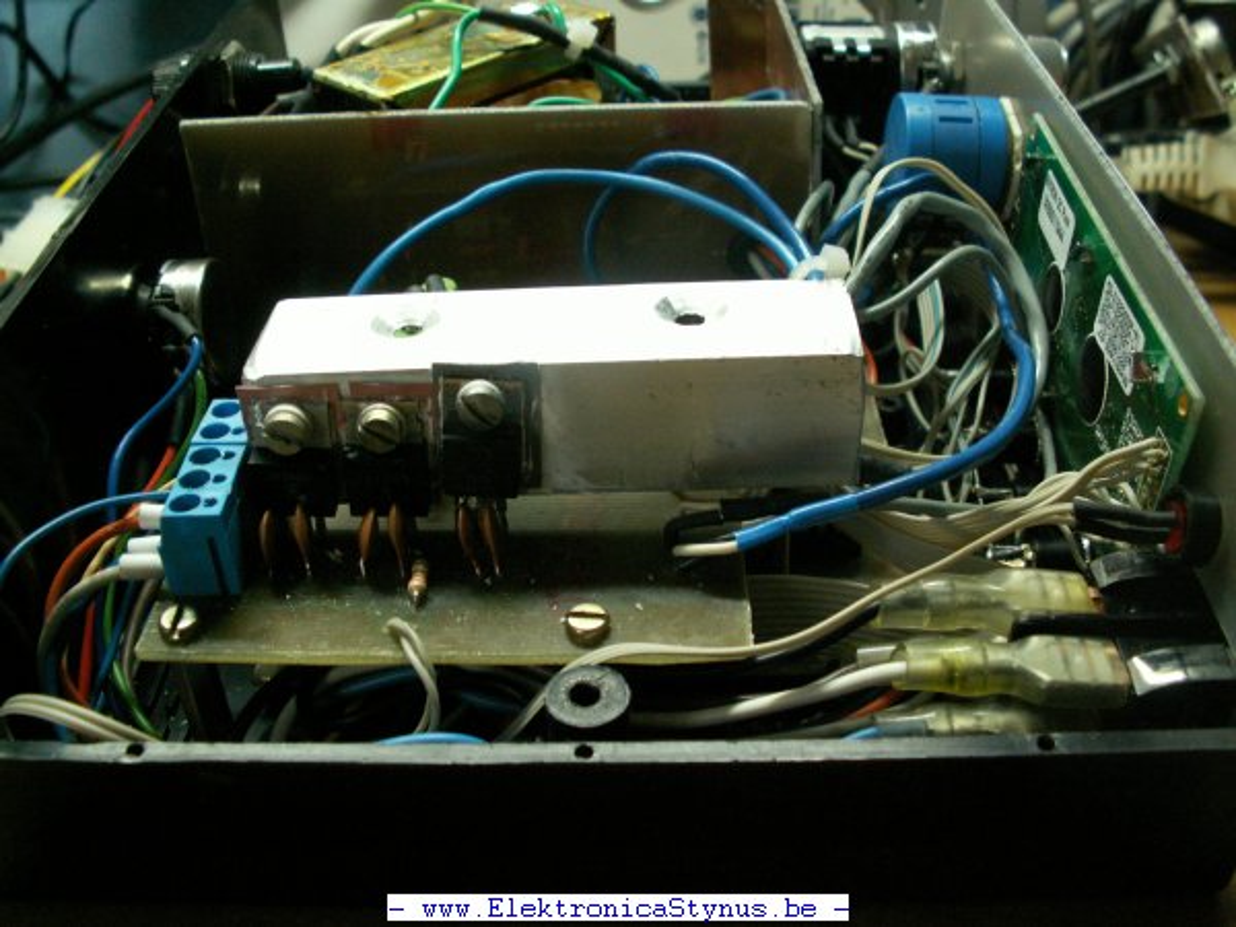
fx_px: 1250
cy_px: 464
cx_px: 618
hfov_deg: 52.6
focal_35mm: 35
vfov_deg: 40.7
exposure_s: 1/25
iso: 160
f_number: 2.8
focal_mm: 5.86
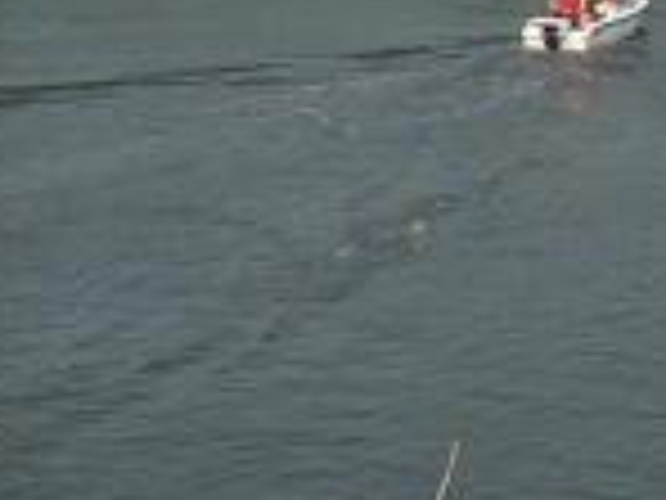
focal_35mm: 195
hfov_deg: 8.9
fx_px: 3752
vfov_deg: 7.5
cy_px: -189
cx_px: 1768
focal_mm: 6
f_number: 4
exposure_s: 1/400
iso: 80
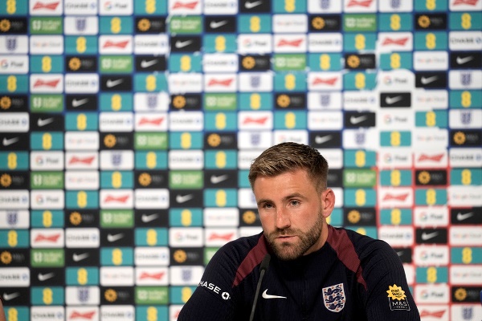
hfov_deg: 5.2
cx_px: 241
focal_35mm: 400
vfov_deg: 3.4
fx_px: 5355
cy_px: 160
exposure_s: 1/1250
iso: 2500
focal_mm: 400
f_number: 2.8
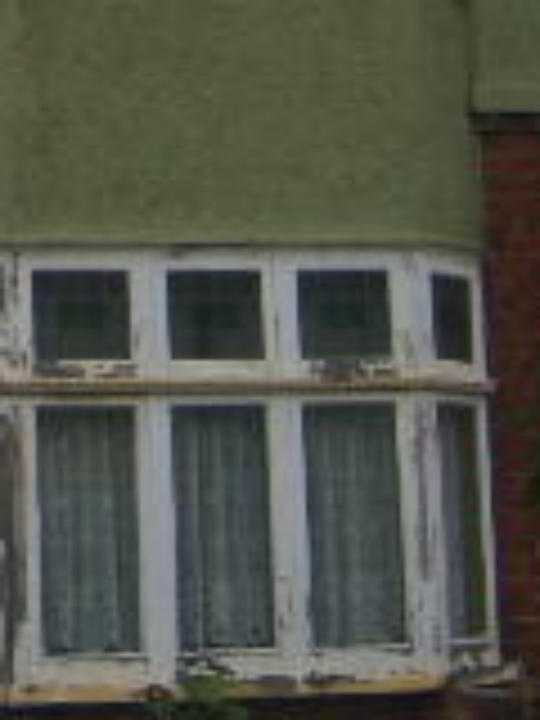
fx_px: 2912
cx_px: -184
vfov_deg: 13.7
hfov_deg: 10.3
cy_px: -108
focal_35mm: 140
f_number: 2.8
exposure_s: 1/500
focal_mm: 5.8
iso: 50
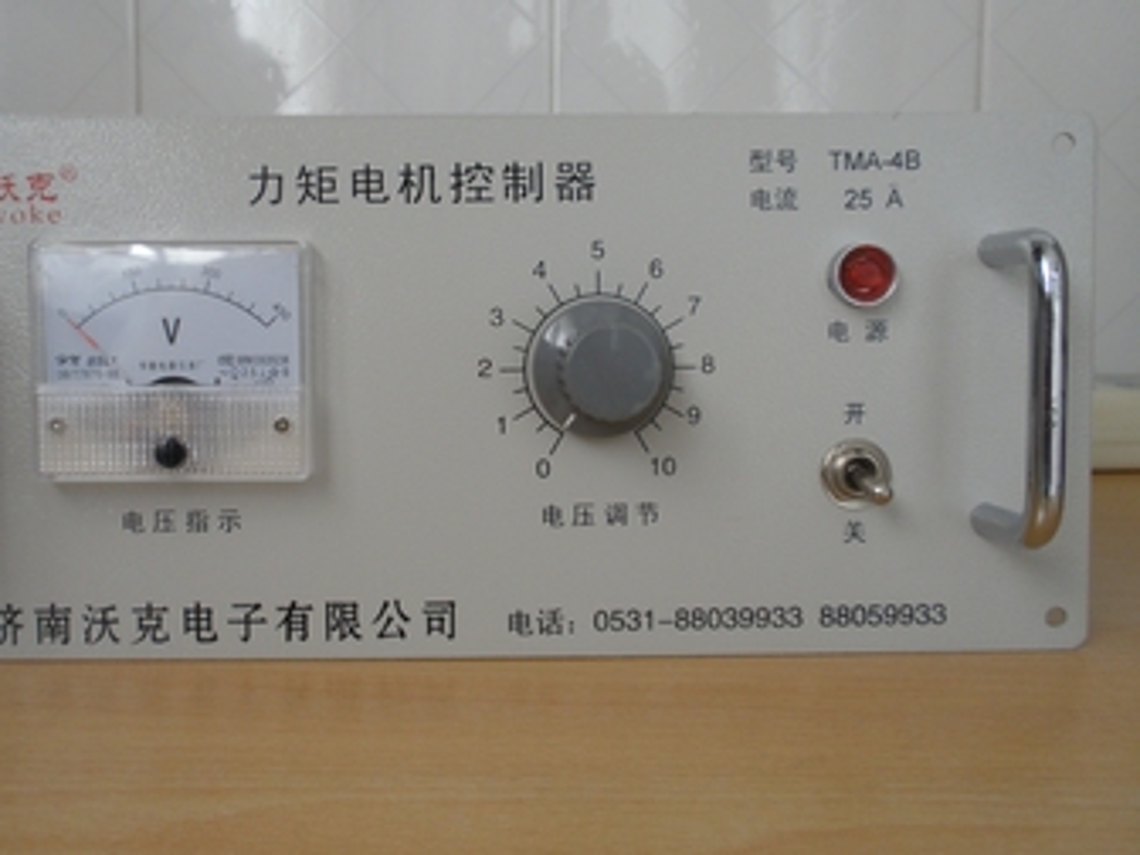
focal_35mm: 44
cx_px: 468
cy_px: 380
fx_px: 1449
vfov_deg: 32.8
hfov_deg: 42.8
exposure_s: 1/30
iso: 100
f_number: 3.5
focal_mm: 6.6
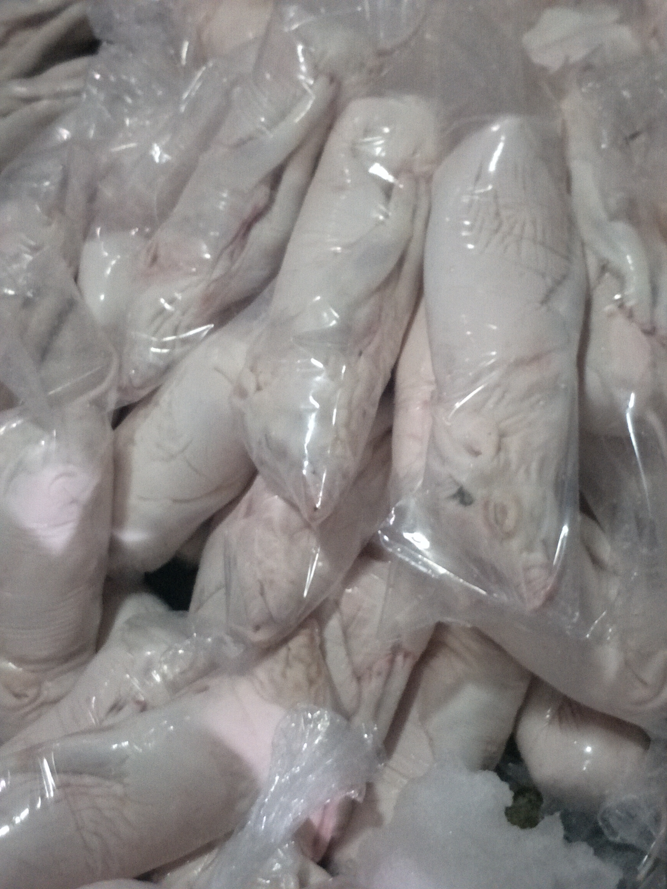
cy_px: 444
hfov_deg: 56.8
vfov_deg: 71.6
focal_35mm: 24
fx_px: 617
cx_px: 334
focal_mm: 4.1
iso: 838
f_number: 1.7
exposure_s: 1/14
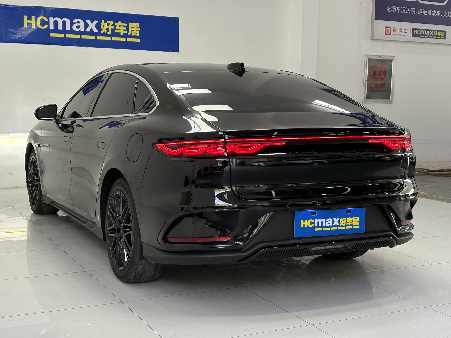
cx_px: 226
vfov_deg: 28.0
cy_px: 169
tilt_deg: -5.7
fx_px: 677
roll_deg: -0.6
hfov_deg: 36.8
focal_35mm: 52
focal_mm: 5.96
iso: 100
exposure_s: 1/71
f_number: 1.6
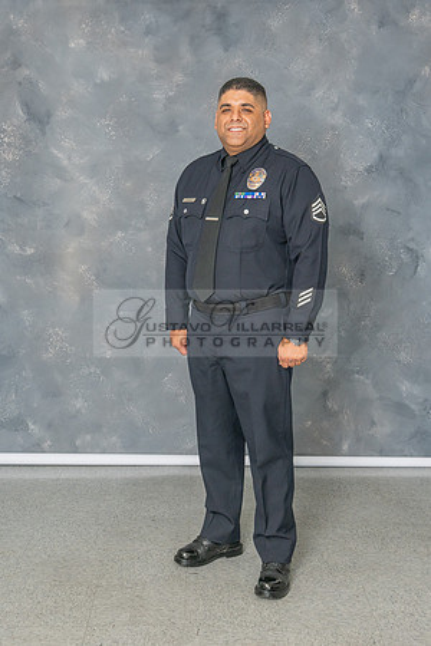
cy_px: 317
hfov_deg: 24.8
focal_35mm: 55
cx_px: 203
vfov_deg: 36.5
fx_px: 980
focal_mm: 30.5
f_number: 5.6
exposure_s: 1/200
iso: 200
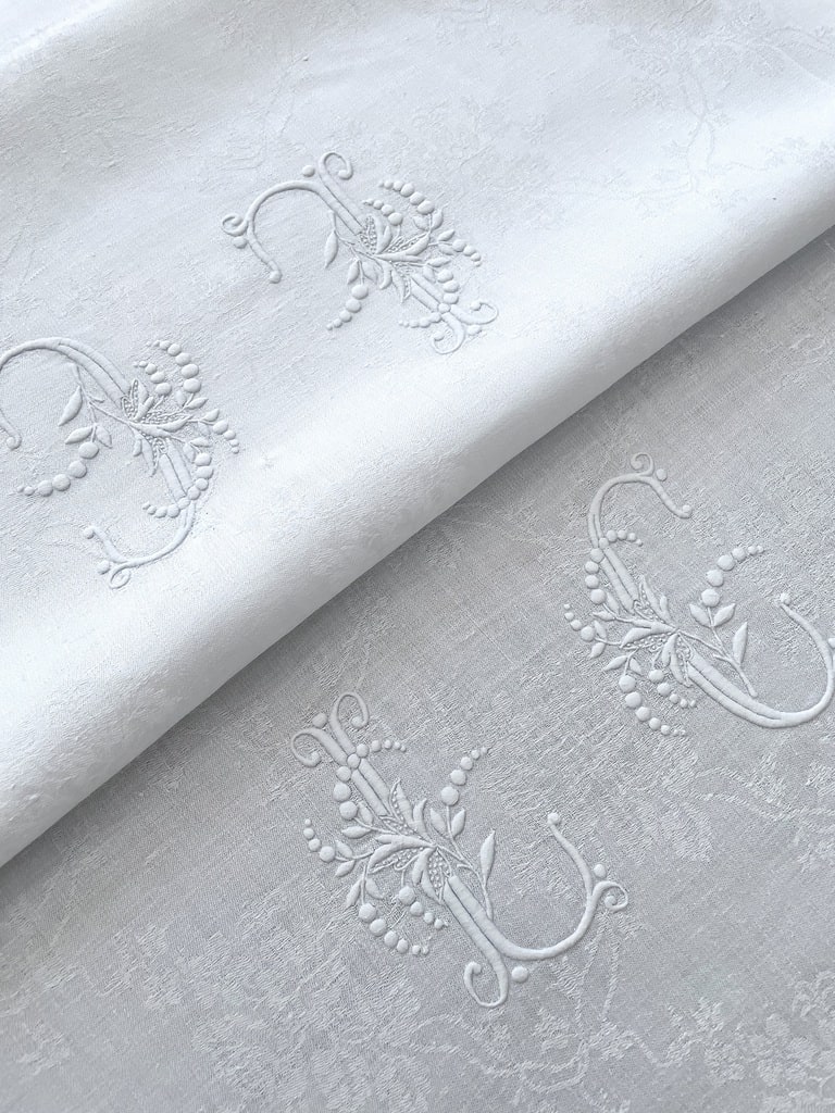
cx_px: 418
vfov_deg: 67.3
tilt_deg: -74.3
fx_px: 836
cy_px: 556
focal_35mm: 26
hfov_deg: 53.1
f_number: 1.6
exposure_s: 1/121
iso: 100
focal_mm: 4.2
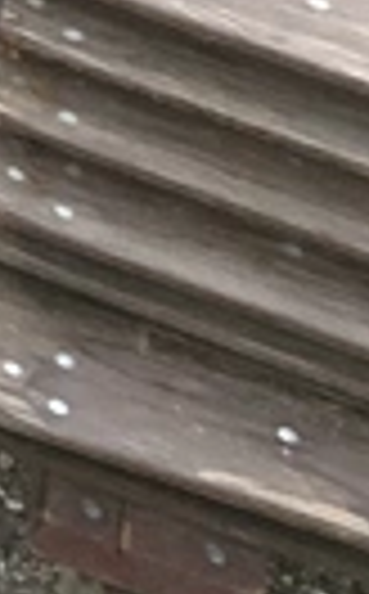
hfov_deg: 6.1
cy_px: -457
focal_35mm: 175
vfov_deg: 11.2
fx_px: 2828
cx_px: -1170
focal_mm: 3
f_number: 1.8
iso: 32
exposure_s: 1/122
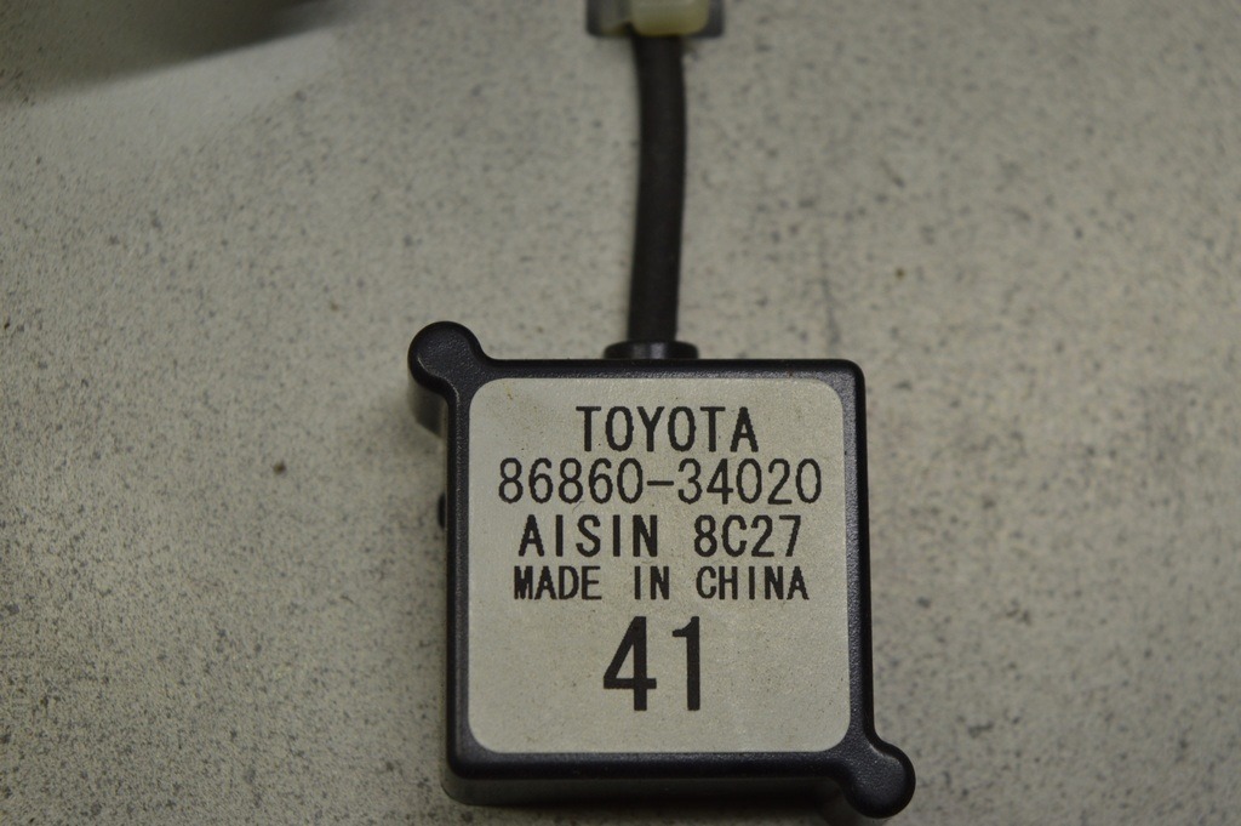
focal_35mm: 82
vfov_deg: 16.5
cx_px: 620
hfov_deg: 24.6
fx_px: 2842
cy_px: 413
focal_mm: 55
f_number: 8
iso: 400
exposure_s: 1/60
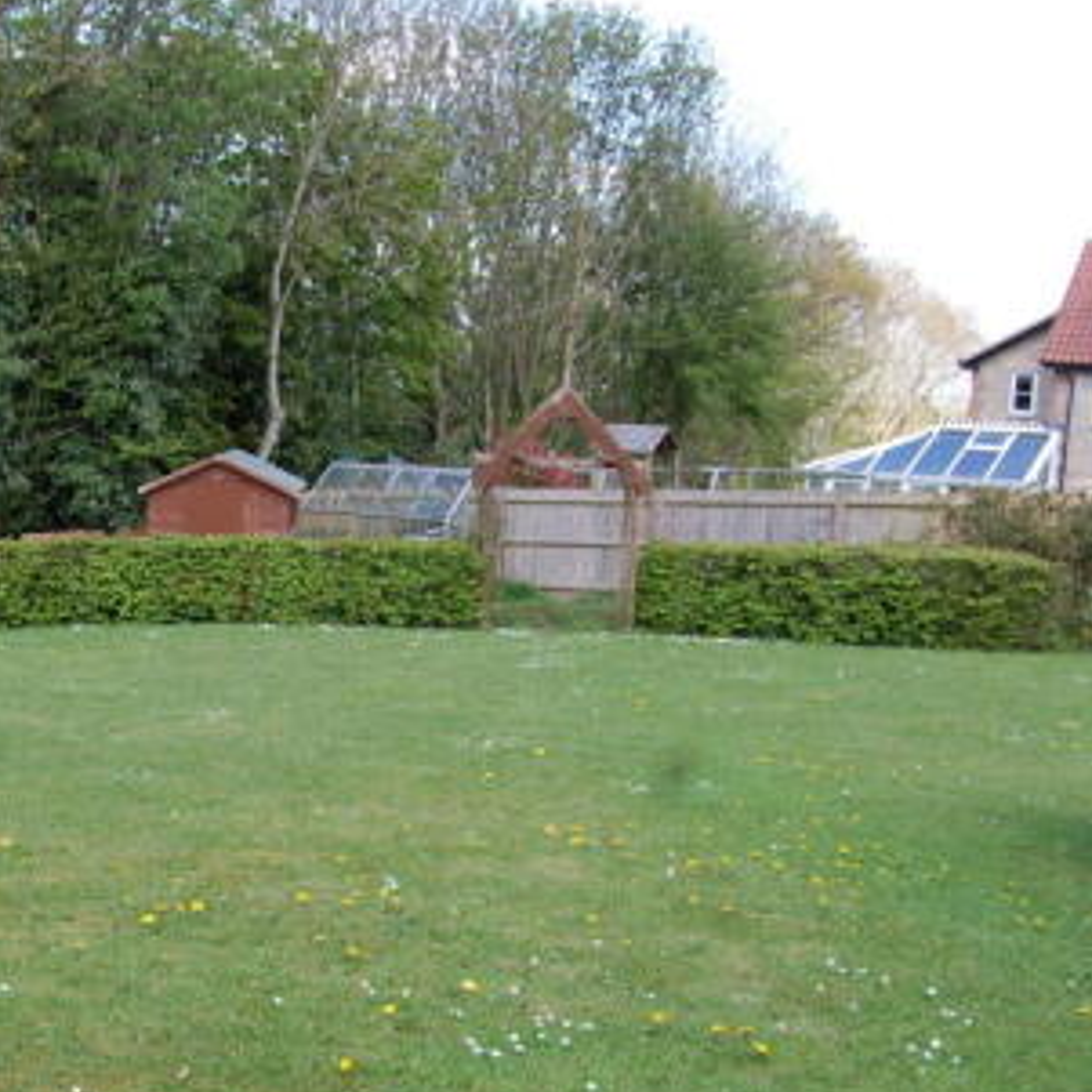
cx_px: 312
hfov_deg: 33.5
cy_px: 744
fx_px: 1785
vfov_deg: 33.7
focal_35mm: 50
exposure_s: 1/160
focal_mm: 18
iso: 200
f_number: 6.3
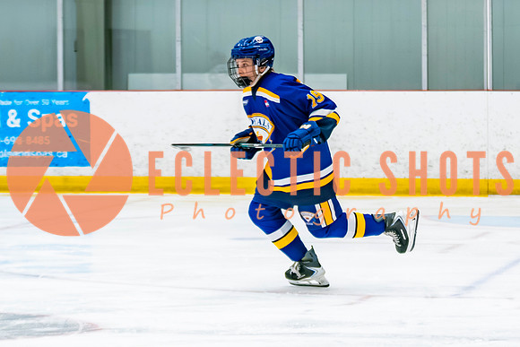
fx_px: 2512
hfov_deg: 11.8
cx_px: 330
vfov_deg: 7.9
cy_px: 195
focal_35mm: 174
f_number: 2.8
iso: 1600
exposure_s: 1/640
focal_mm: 70
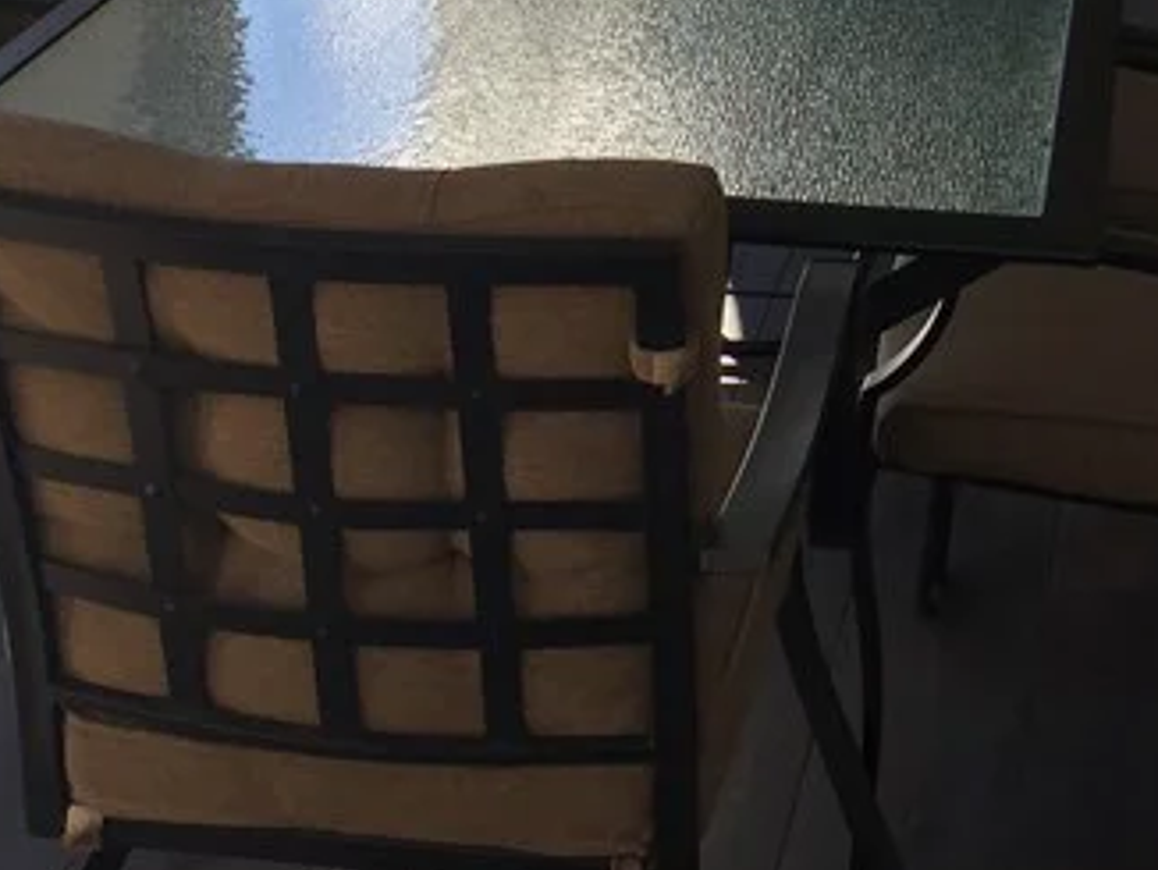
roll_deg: -2.3
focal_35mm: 91
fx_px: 3046
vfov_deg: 15.7
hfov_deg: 21.4
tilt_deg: -13.4
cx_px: 813
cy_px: -156
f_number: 2.2
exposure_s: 1/775
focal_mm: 4.15
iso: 32
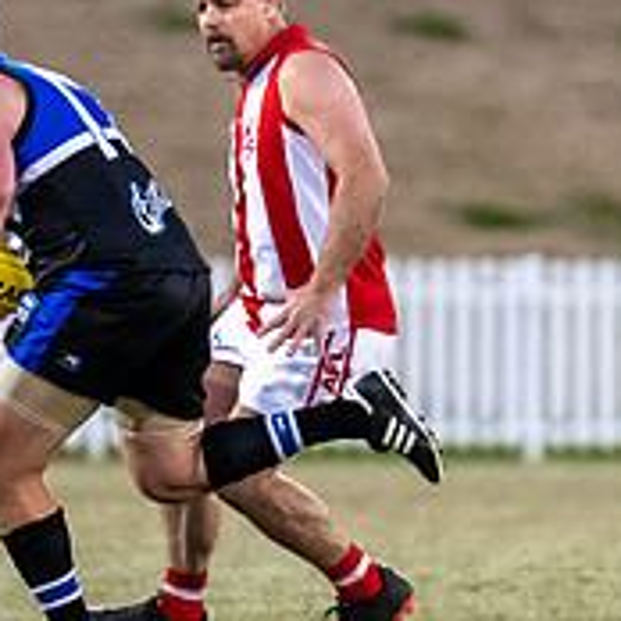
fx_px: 25614
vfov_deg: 1.4
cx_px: 475
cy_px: 319
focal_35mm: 1262
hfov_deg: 1.4
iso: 8000
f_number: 2.8
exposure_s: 1/1250
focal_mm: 240
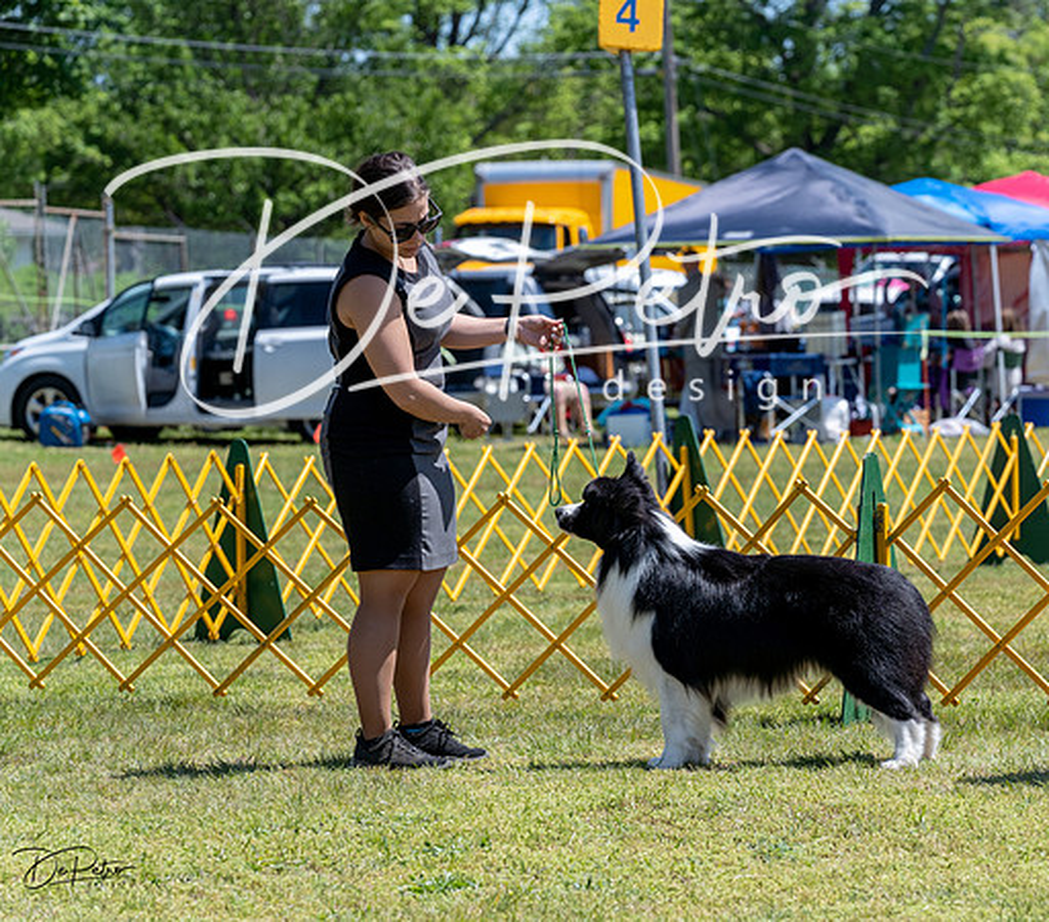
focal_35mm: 166
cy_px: 461
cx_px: 691
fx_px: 5374
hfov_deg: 11.1
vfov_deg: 9.8
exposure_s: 1/1600
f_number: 7.1
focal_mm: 140
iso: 640
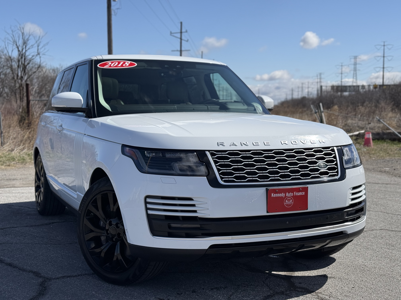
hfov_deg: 39.7
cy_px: 150
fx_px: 556
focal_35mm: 48
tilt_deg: -4.0
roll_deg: -0.3
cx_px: 200
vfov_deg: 30.3
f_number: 1.78
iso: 80
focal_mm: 6.76
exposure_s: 1/7143
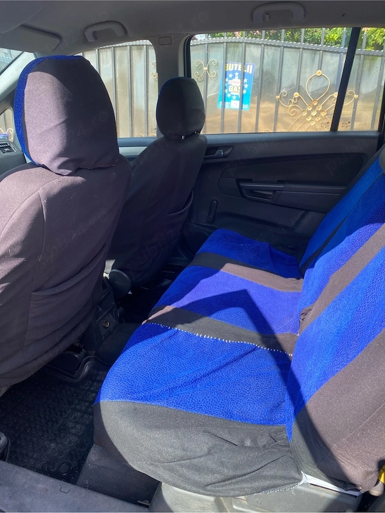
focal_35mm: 26
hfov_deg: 53.1
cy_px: 256
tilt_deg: -17.8
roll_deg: -1.1
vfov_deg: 67.3
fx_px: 386
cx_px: 192
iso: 32
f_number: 1.8
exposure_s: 1/279
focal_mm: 4.25
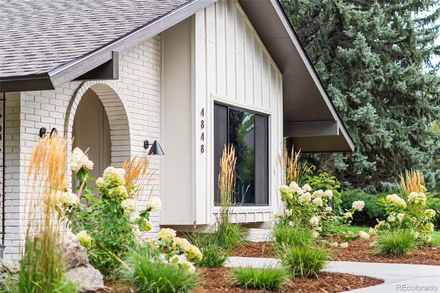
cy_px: 146
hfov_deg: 27.0
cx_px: 220
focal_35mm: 75
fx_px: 916
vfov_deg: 18.2
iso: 100
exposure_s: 1/640
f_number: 1.8
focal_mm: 50
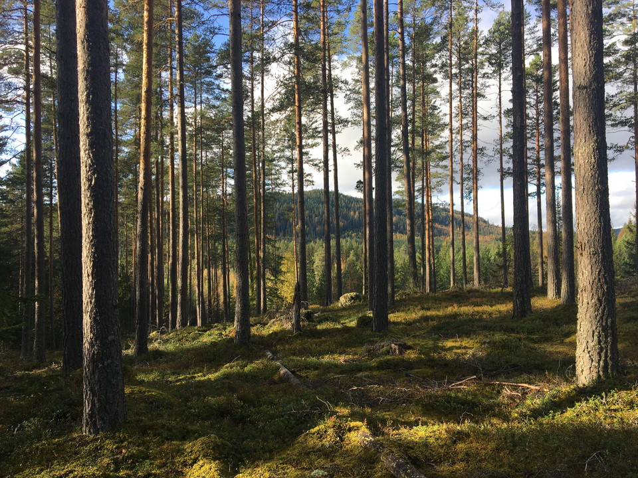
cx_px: 319
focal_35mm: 29
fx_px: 534
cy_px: 239
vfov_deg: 48.2
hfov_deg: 61.7
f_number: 2.2
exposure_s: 1/455
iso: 25
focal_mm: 4.15
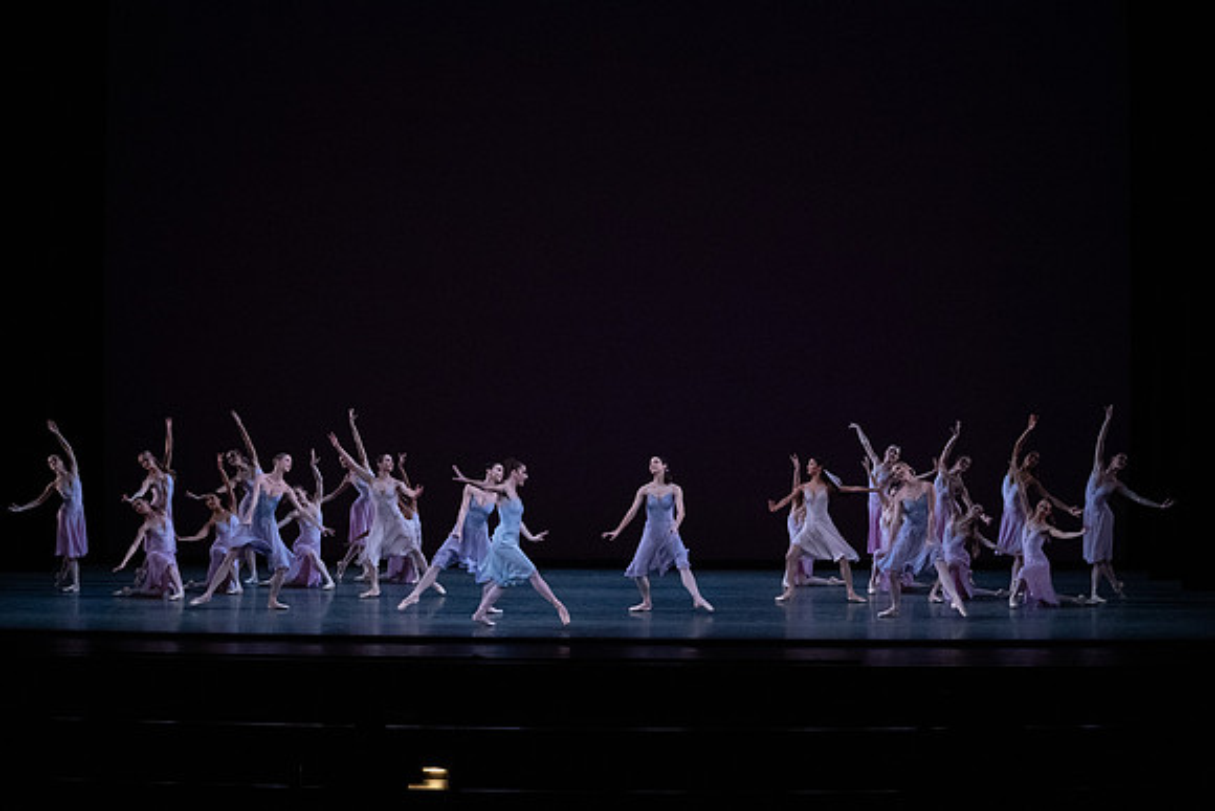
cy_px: 406
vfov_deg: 19.5
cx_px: 608
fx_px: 2363
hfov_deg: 28.8
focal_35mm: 70
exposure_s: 1/400
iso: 12800
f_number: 13
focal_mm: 70
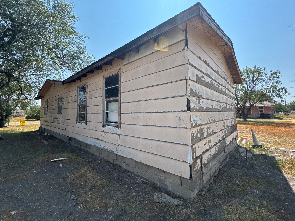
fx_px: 128
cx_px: 153
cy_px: 103
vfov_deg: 81.6
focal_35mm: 15
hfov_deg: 98.1
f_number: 2.2
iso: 50
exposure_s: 1/921
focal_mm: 2.22
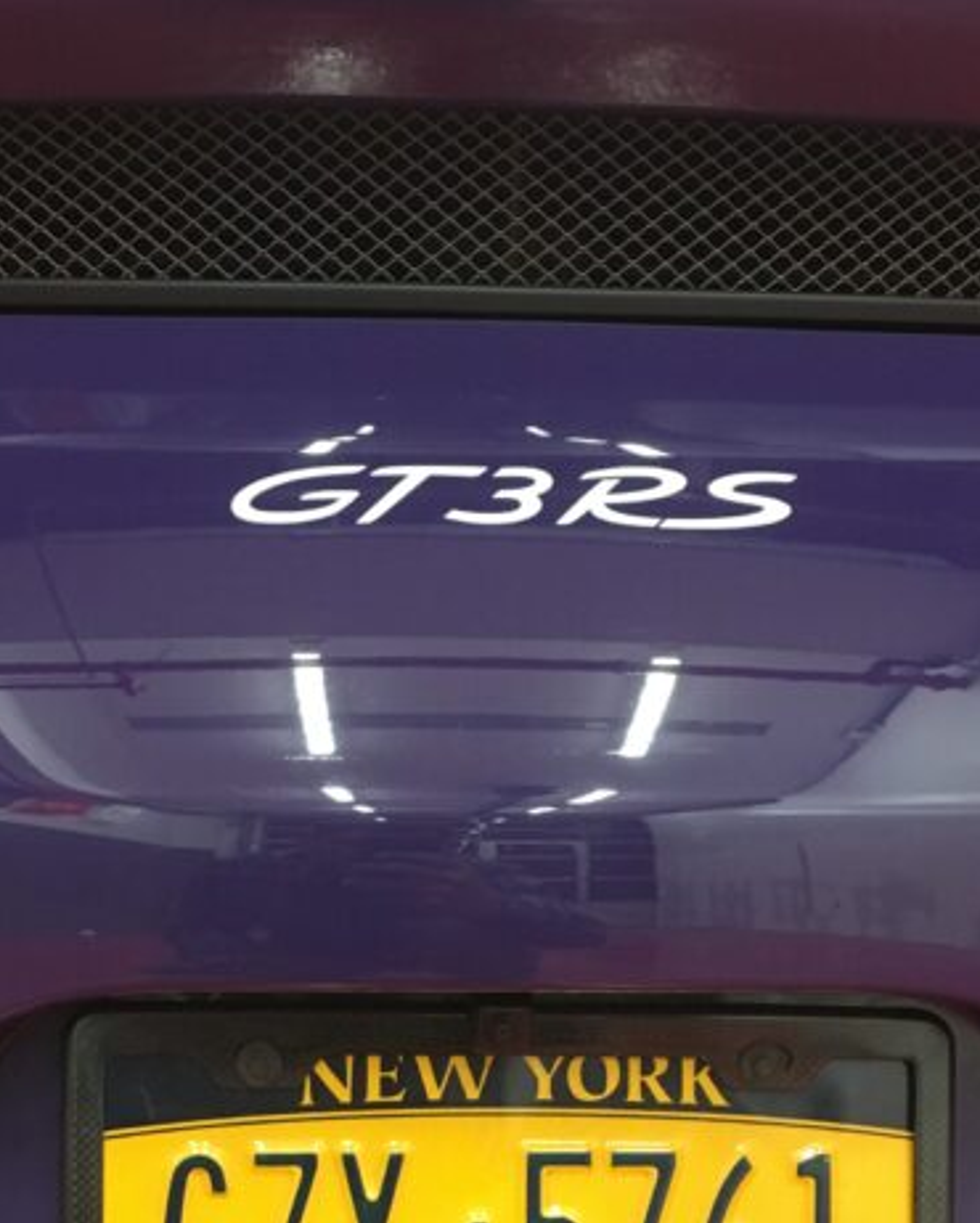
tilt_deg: -14.9
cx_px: 490
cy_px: 972
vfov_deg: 36.8
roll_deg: +1.2
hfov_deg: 30.9
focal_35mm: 49
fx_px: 1775
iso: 160
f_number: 2.2
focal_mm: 4.15
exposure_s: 1/30
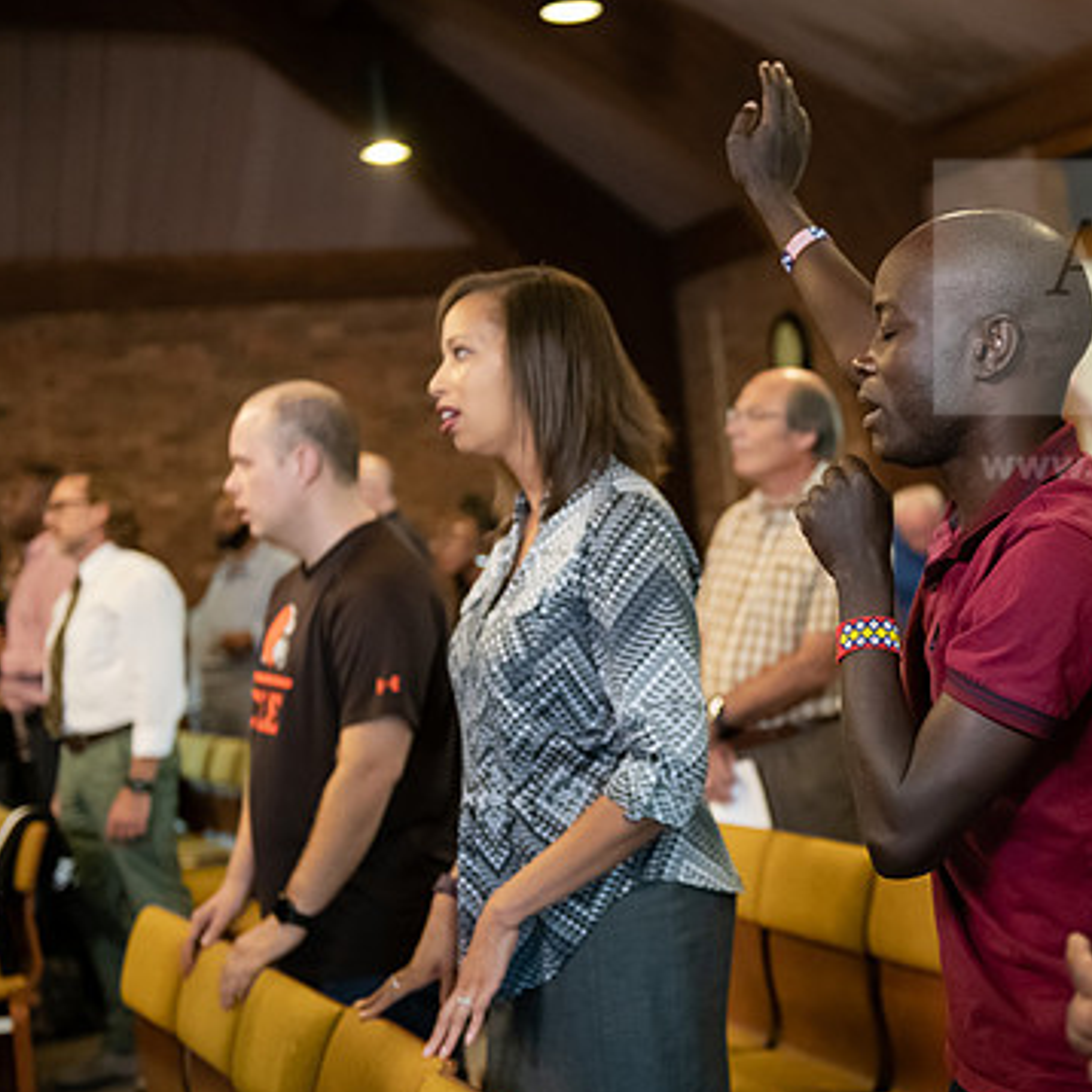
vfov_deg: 27.7
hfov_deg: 27.3
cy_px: 529
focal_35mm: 62
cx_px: 842
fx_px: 2213
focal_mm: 45
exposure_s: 1/125
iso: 3200
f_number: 2.8
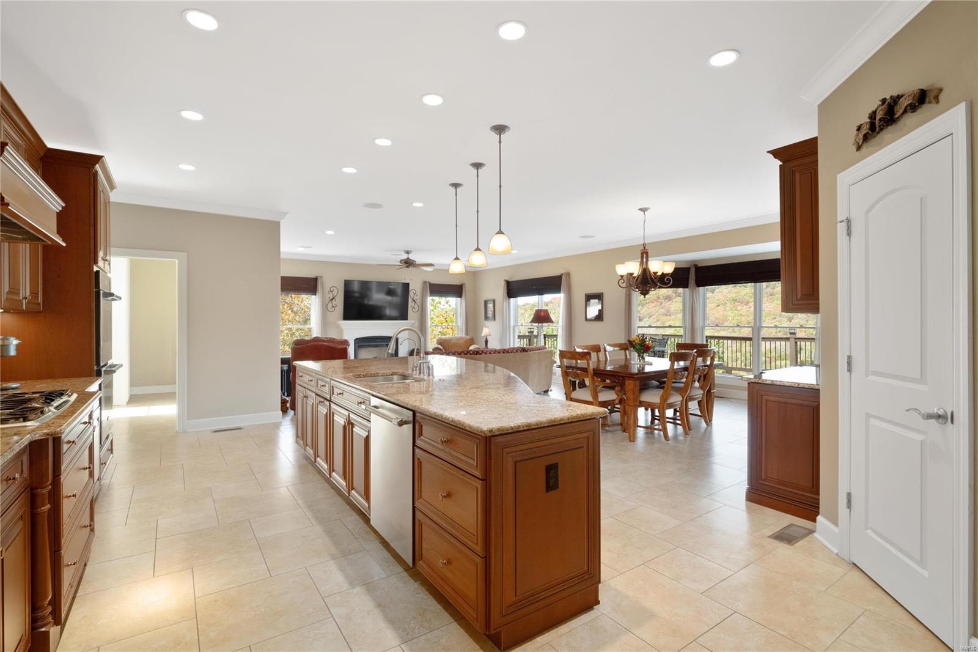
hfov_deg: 96.7
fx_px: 435
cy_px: 326
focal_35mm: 16
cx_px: 489
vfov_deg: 73.7
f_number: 7.1
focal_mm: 8
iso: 400
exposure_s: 1/8
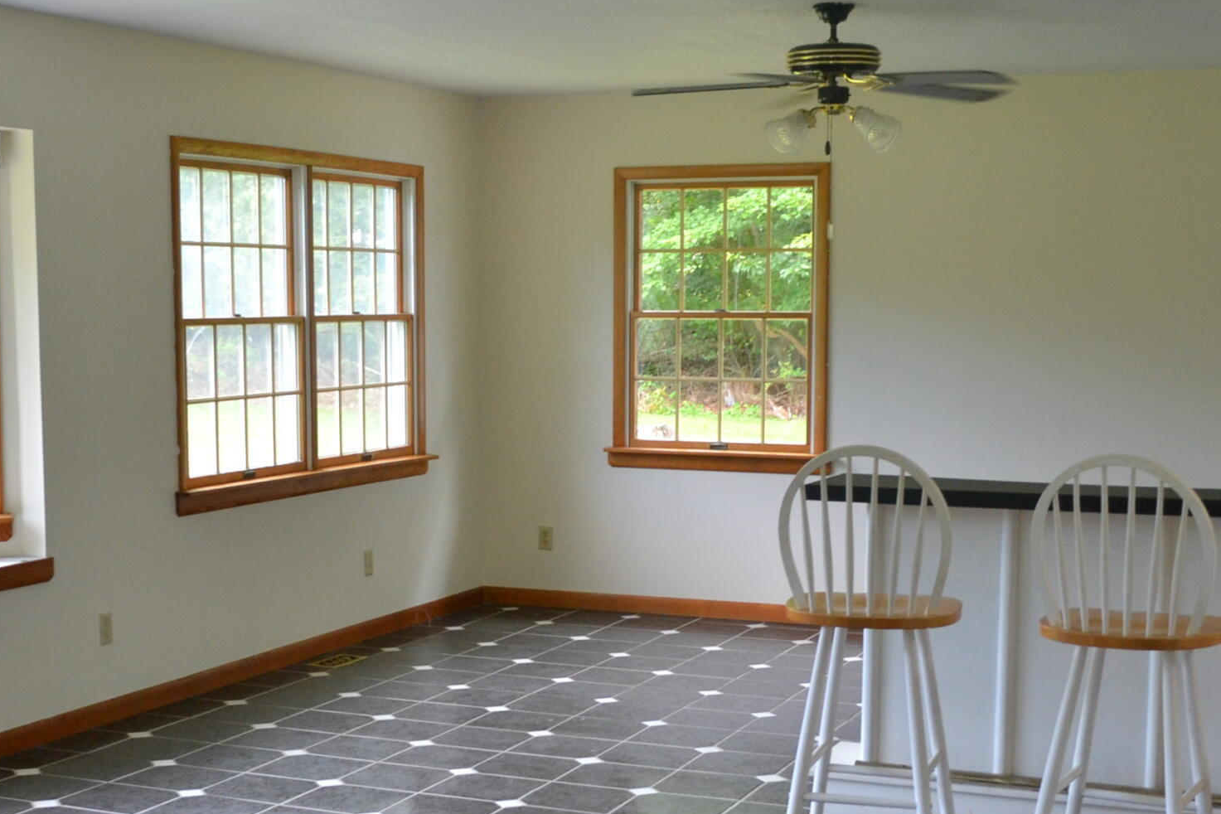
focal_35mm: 55
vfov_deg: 24.5
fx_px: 1865
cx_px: 508
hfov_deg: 36.2
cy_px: 547
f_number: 3.5
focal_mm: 18
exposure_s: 1/60
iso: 640
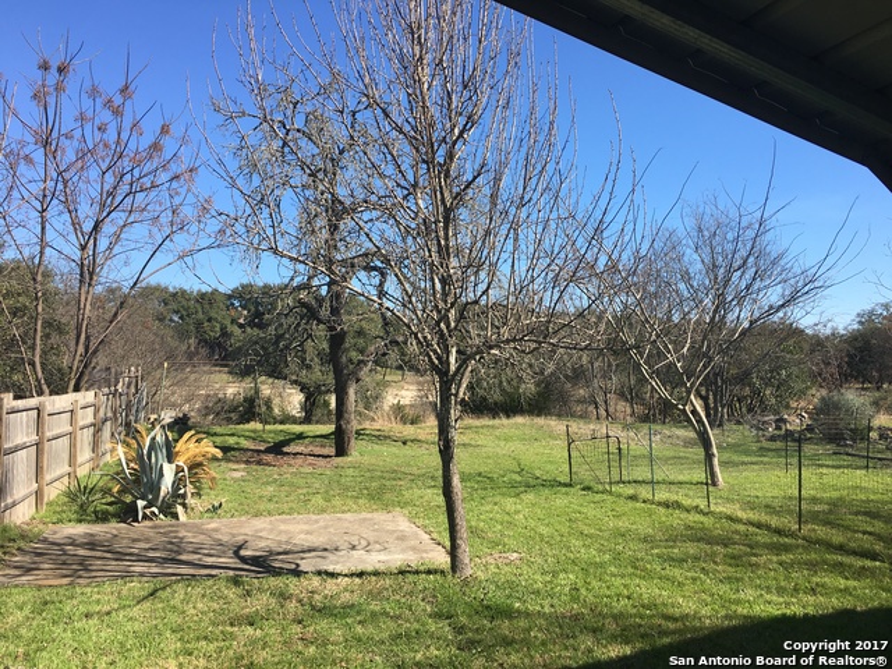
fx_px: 747
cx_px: 446
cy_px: 334
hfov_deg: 61.7
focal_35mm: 29
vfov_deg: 48.2
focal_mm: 4.15
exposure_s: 1/950
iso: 25
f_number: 2.2
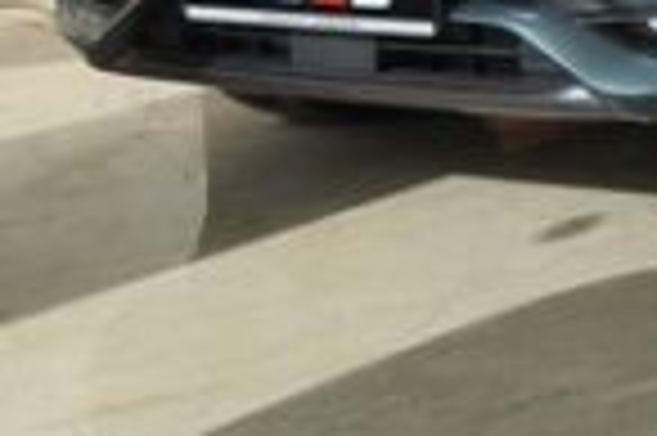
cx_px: 1588
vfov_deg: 10.5
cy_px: -178
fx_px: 2297
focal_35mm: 126
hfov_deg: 12.6
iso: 80
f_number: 1.7
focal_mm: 5.35
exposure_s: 1/1512
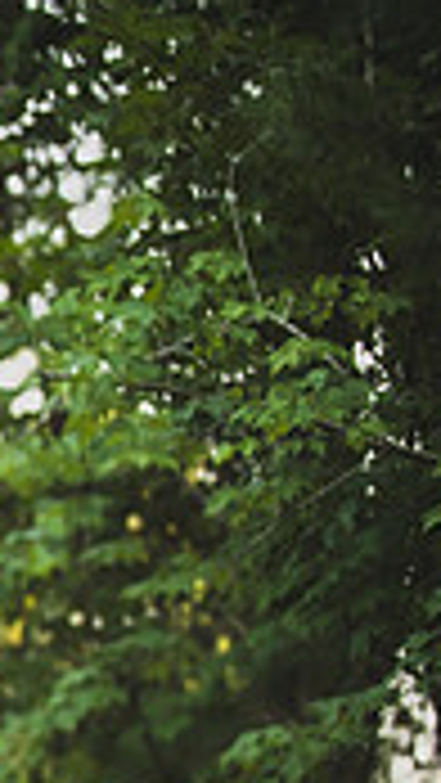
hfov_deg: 3.5
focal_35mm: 344
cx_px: -814
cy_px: 848
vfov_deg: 6.2
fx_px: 7144
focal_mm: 98
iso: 500
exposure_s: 1/250
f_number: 2.8
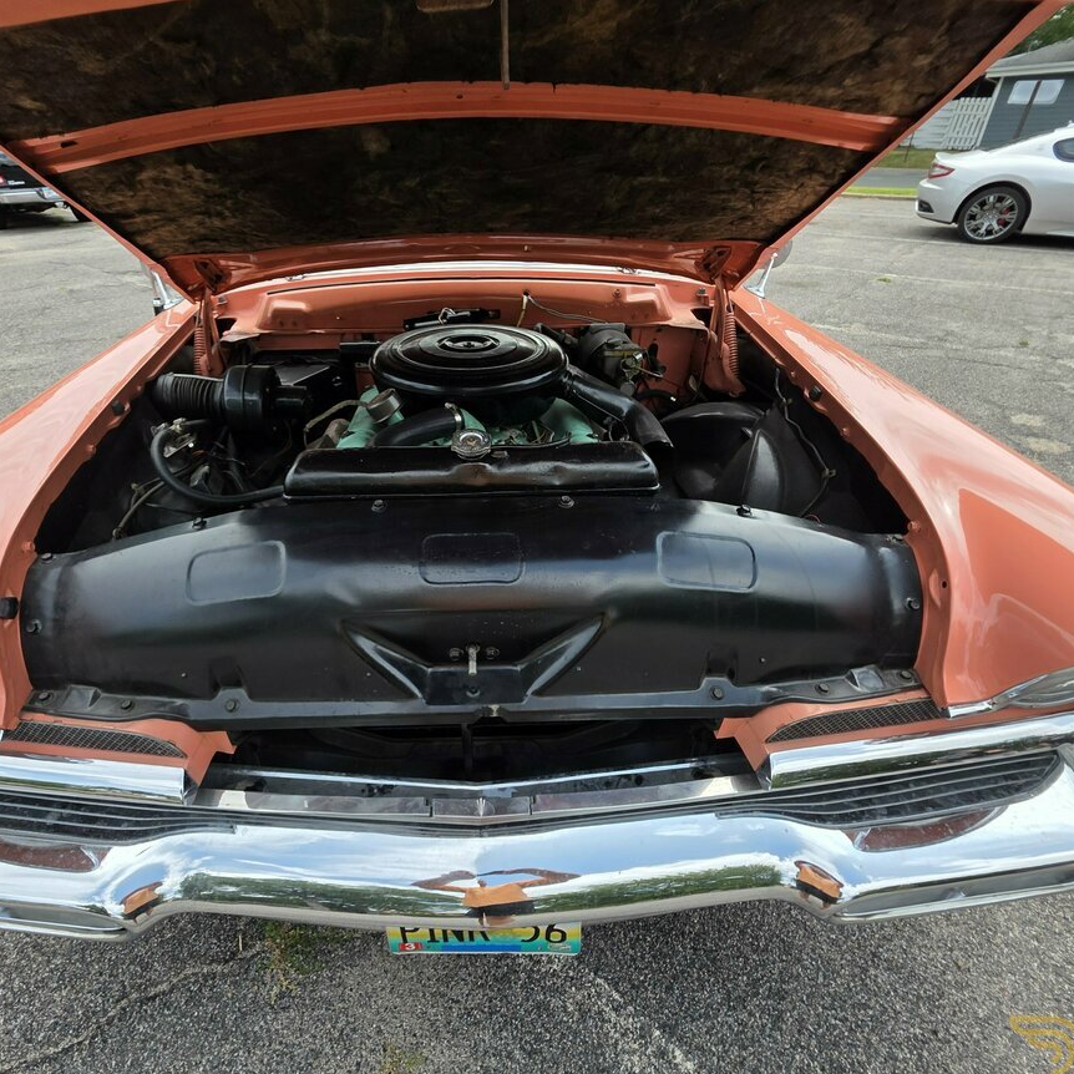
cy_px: 541
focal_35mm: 16
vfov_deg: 87.4
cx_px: 461
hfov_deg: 86.9
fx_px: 562
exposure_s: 1/890
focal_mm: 2.2
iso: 40
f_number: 1.9
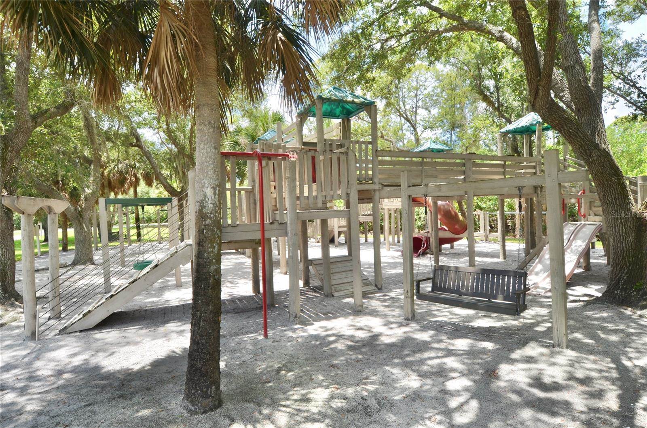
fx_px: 323
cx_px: 324
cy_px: 214
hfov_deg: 90.1
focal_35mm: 18
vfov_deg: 67.1
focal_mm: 12
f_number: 8
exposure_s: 1/250
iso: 200
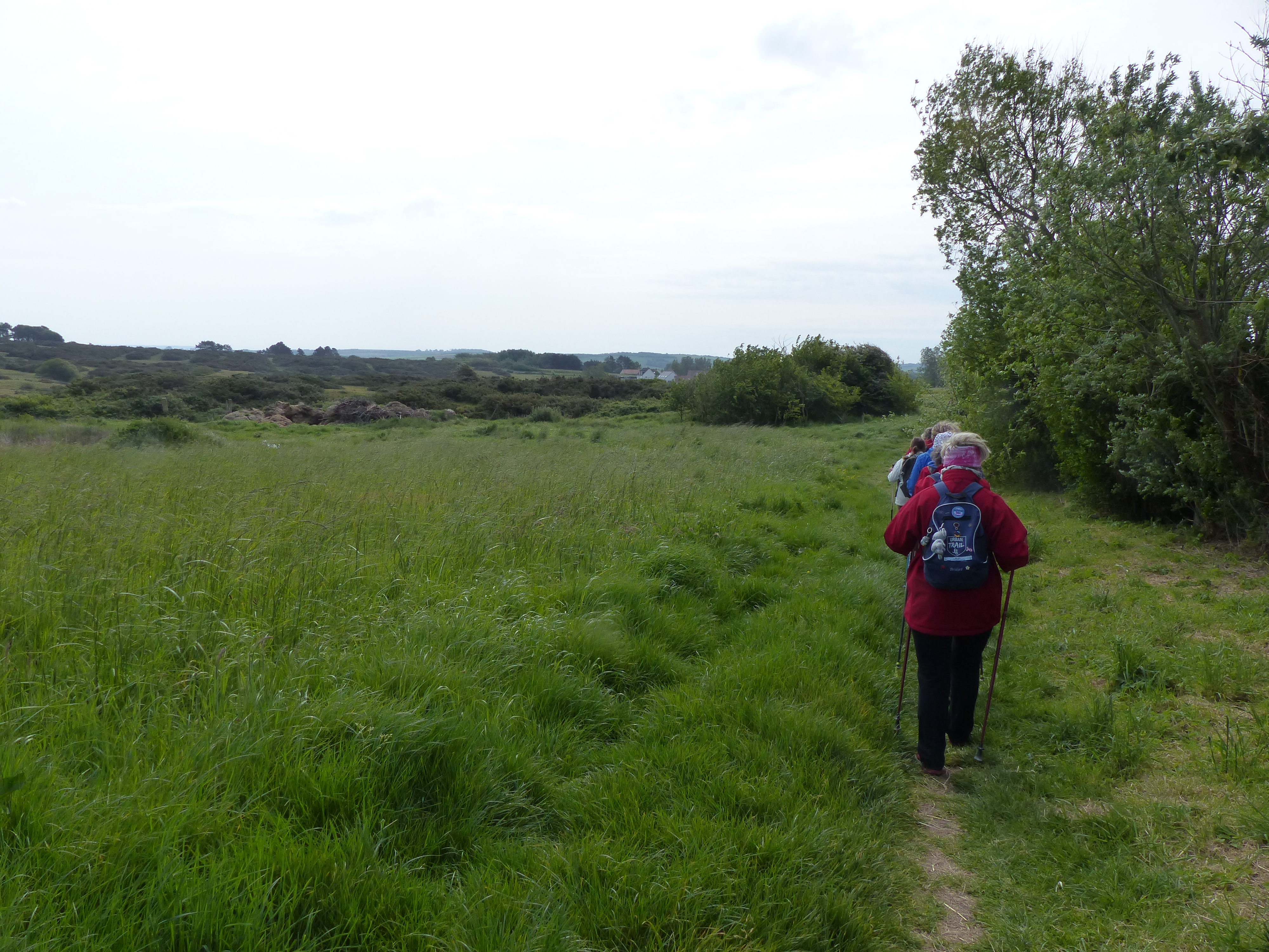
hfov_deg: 69.4
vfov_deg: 54.9
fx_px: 916
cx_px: 634
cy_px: 476
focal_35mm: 25
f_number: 4
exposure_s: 1/1000
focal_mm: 4.5
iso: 160
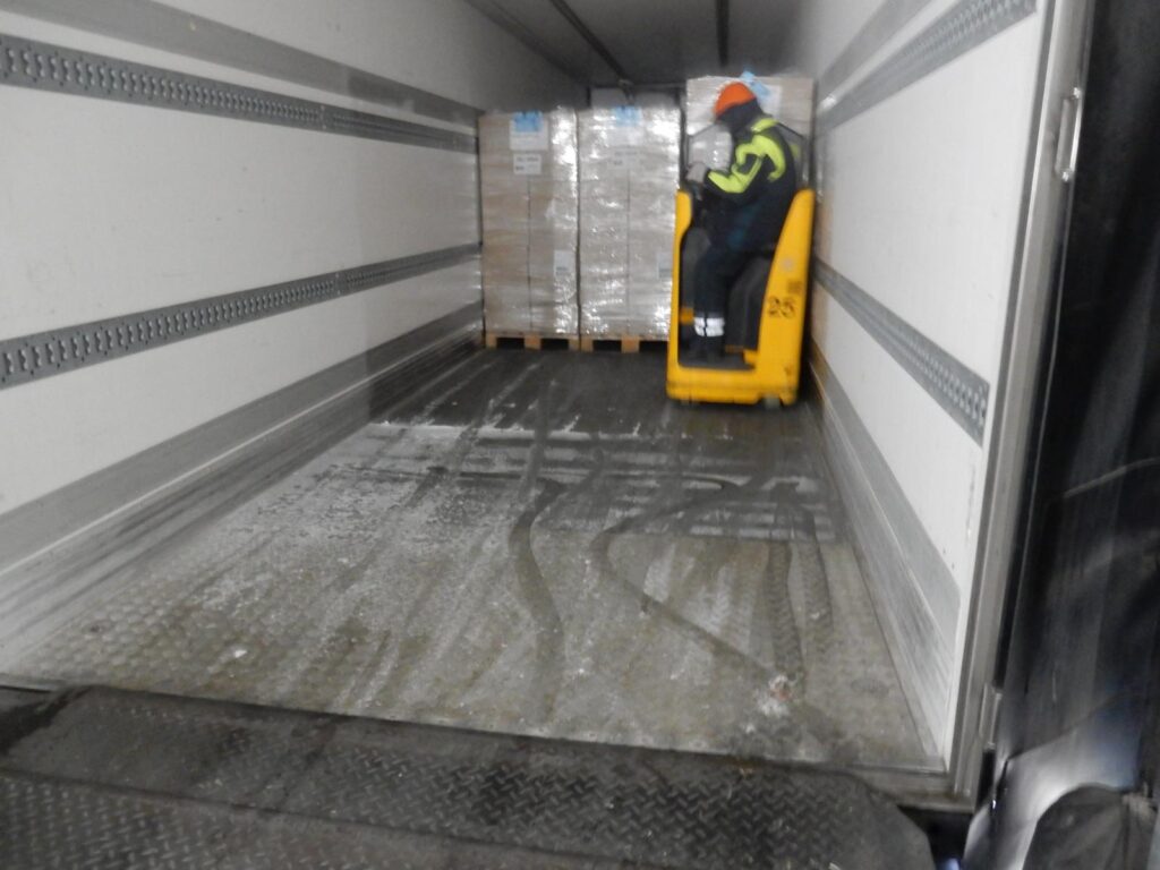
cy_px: 435
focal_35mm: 25
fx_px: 838
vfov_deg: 54.9
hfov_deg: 69.4
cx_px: 580
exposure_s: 1/3
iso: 800
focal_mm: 4.5
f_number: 3.7
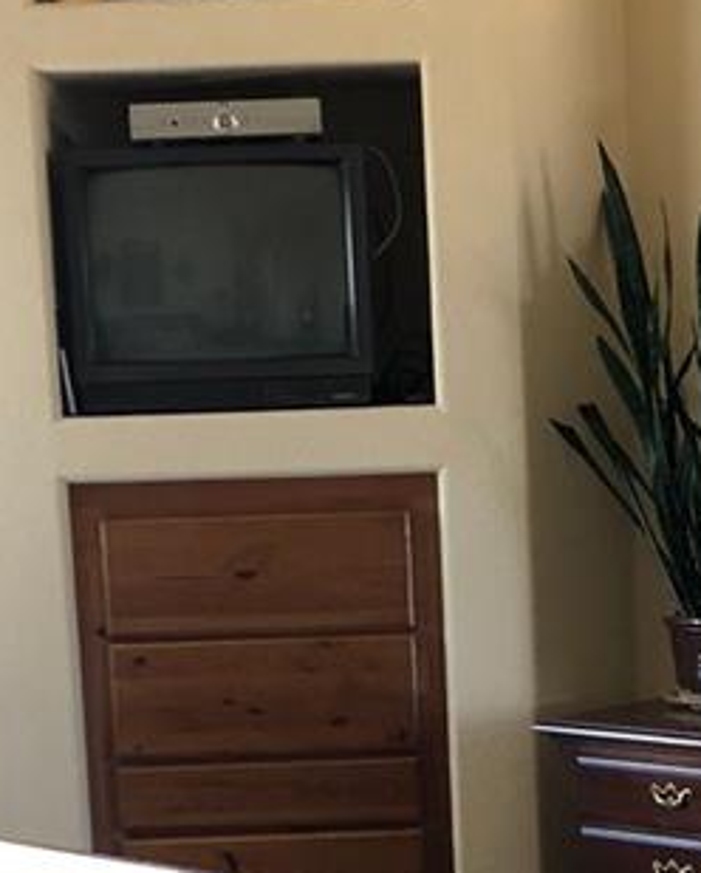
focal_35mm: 106
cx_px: 523
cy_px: 825
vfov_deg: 17.7
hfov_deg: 14.5
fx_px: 2744
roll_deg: +1.9
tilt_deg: -9.5
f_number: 1.8
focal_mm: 4
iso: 40
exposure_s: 1/15
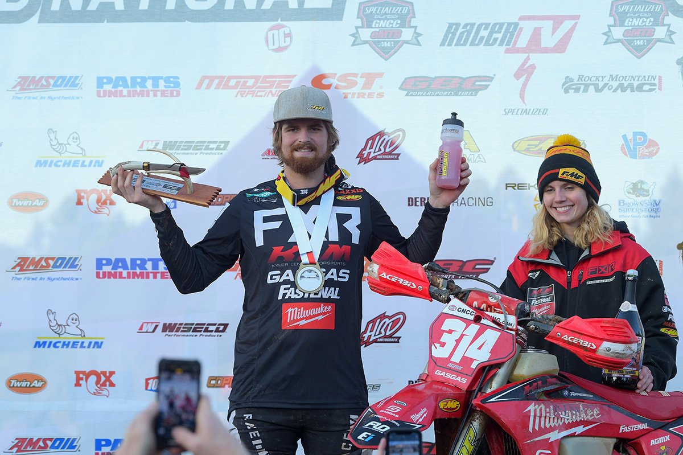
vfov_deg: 10.2
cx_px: 342
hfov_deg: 15.2
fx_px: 2560
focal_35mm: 135
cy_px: 228
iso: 800
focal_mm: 135
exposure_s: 1/750
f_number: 5.6
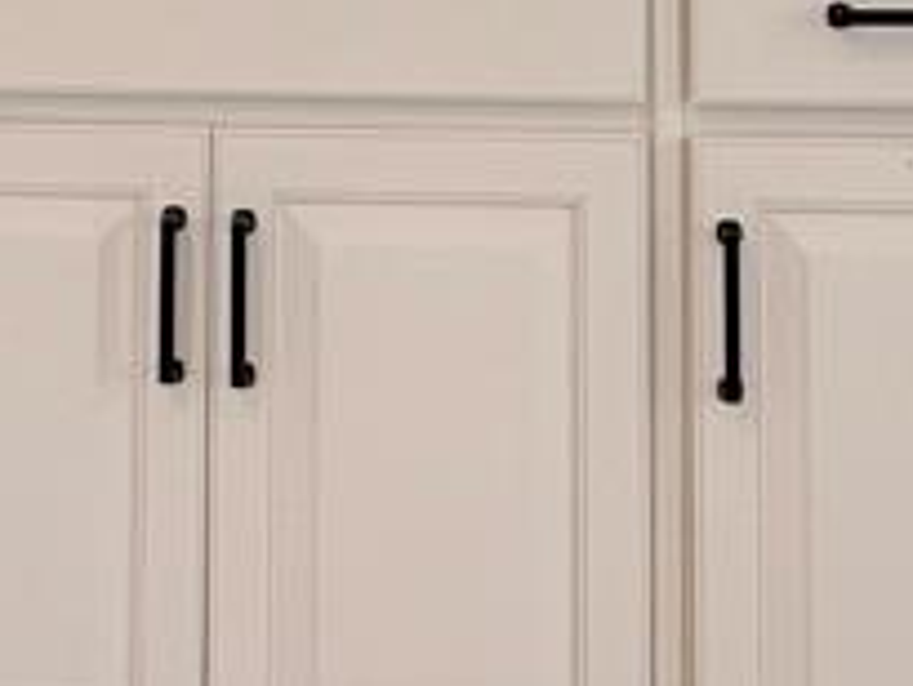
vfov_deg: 19.3
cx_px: 414
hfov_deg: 27.7
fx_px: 1847
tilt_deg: +3.4
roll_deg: +0.0
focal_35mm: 70
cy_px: -218
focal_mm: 2.22
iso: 160
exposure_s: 1/120
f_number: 2.2
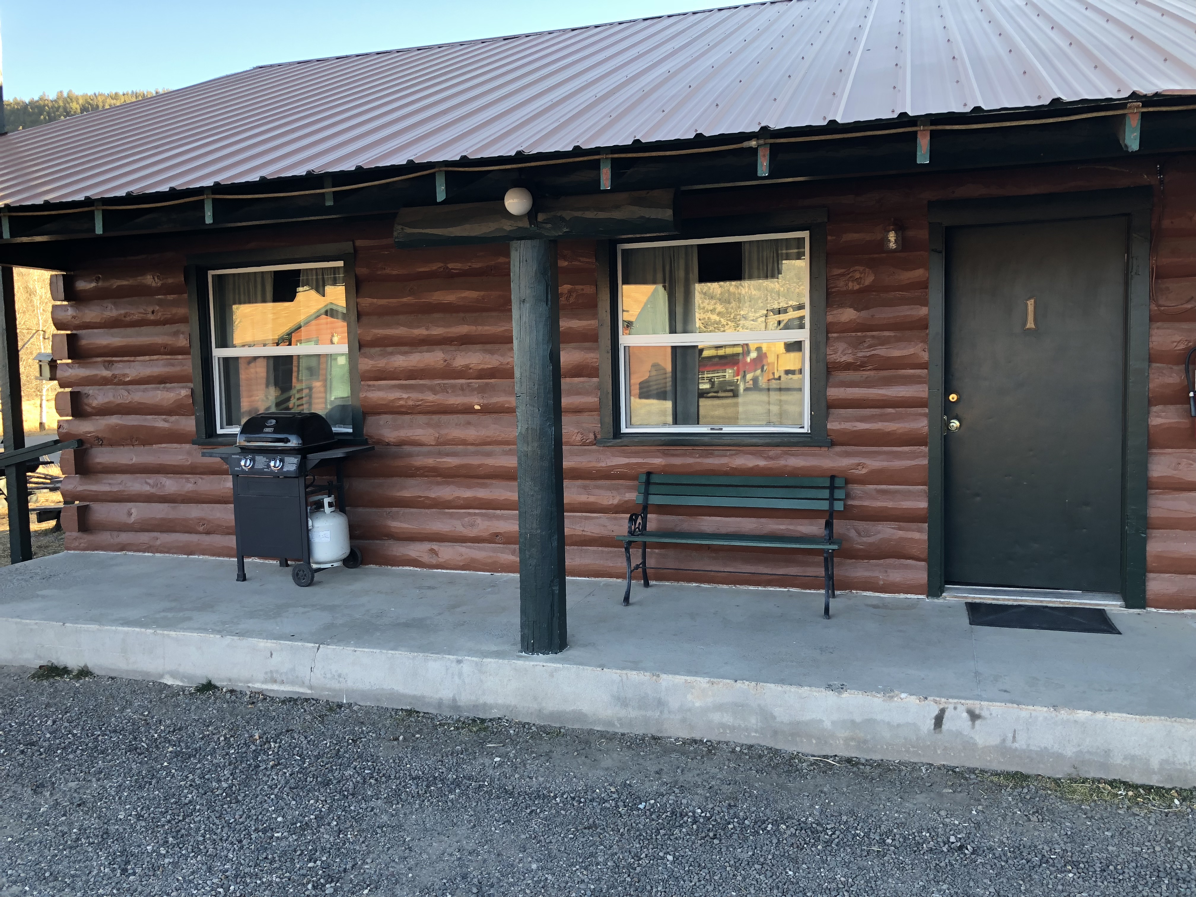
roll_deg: +3.2
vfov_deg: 49.7
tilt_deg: -4.8
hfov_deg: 63.4
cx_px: 598
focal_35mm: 28
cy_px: 448
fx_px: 967
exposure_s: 1/120
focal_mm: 3.99
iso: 50
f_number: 1.8
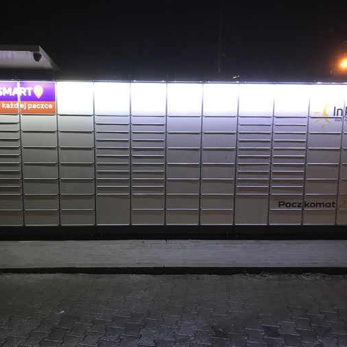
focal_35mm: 34
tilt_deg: -8.8
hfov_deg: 48.4
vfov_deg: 48.4
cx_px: 159
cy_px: 177
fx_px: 386
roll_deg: -1.9
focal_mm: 3.99
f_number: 1.8
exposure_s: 1/11
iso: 100
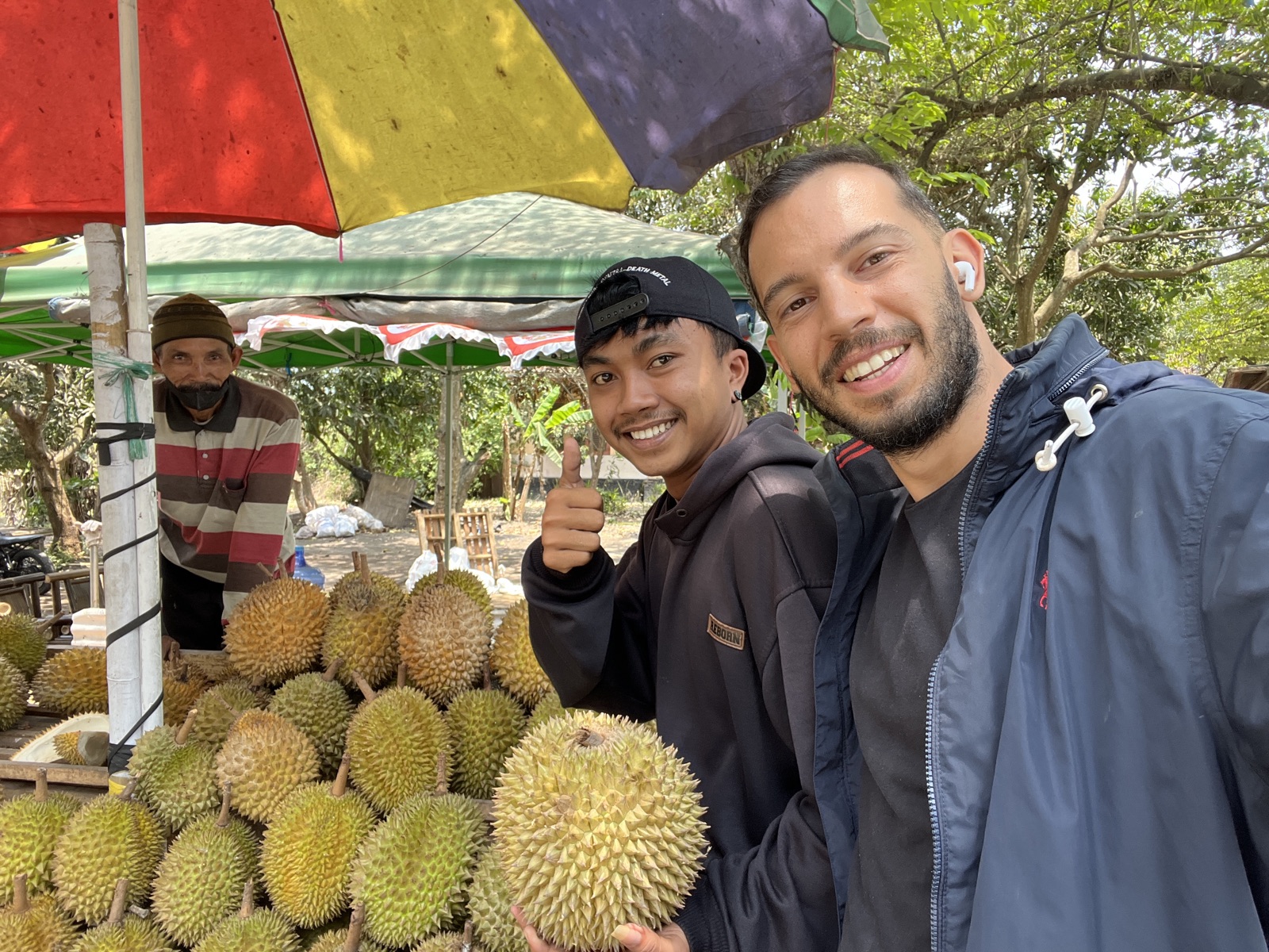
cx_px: 634
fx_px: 843
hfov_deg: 73.9
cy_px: 476
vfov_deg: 58.9
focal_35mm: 23
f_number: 2.2
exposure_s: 1/122
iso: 32
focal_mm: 2.71
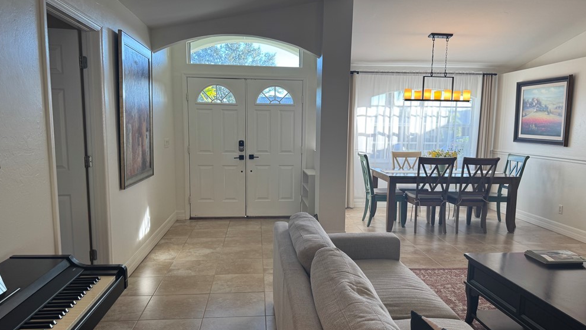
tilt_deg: -8.2
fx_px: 420
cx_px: 299
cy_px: 183
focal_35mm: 27
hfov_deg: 69.9
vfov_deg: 42.8
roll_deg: -0.6
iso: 50
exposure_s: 1/120
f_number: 1.78
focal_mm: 6.76
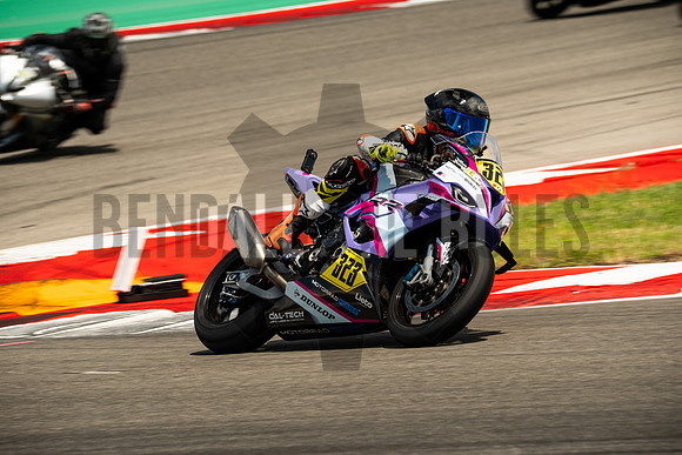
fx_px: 6916
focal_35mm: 365
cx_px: 341
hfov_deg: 5.6
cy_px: 228
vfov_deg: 3.8
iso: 160
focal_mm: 243.3
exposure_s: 1/320
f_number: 8
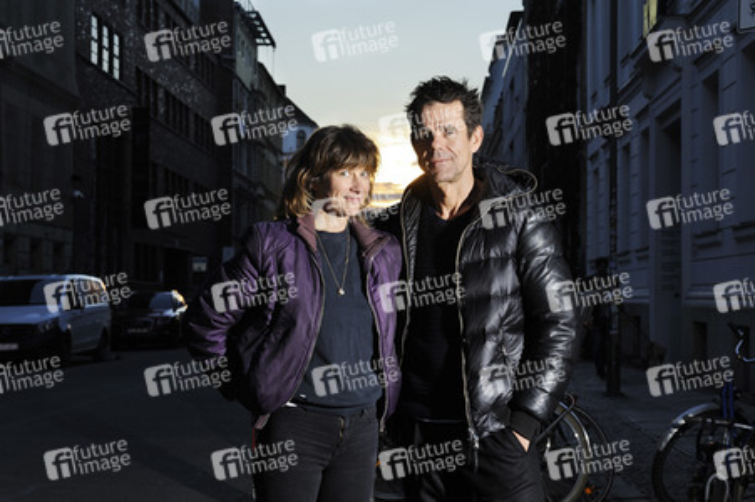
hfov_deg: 28.9
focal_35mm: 70
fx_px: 1467
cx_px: 378
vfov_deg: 19.4
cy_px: 251
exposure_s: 1/125
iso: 400
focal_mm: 70
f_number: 9
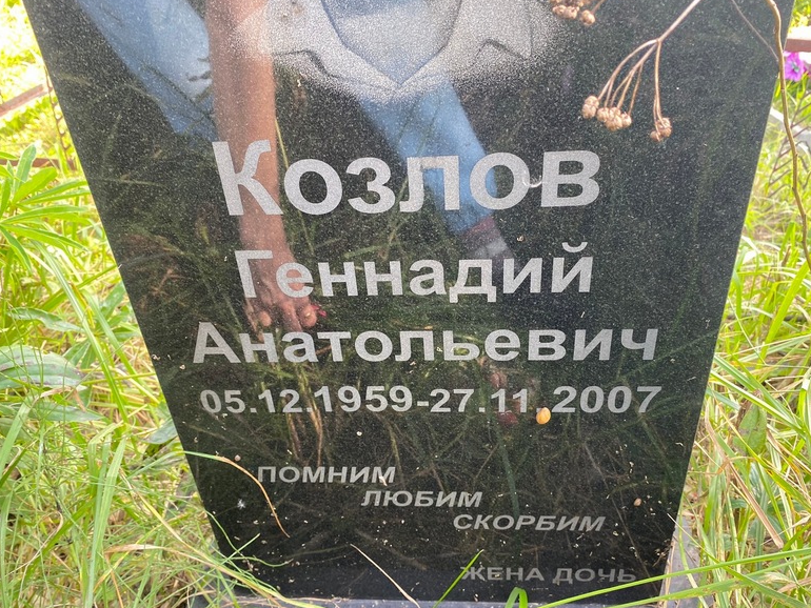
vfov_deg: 51.4
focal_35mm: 27
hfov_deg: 65.3
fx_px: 633
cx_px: 416
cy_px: 302
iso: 100
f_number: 1.8
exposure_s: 1/121
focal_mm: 4.25
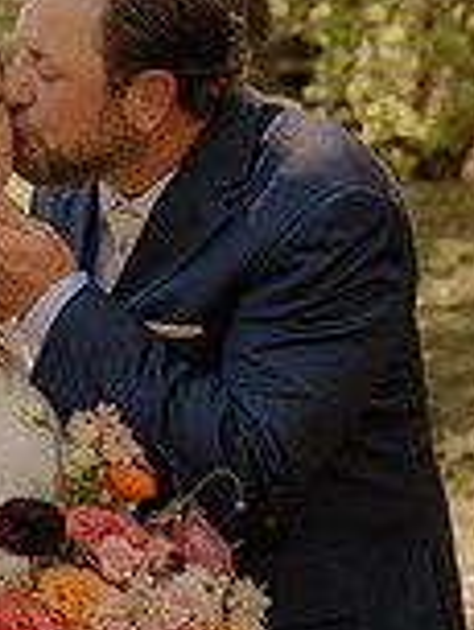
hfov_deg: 12.2
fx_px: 2170
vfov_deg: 16.4
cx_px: -66
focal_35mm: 119
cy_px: 148
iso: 400
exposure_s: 1/320
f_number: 3.5
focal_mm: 42
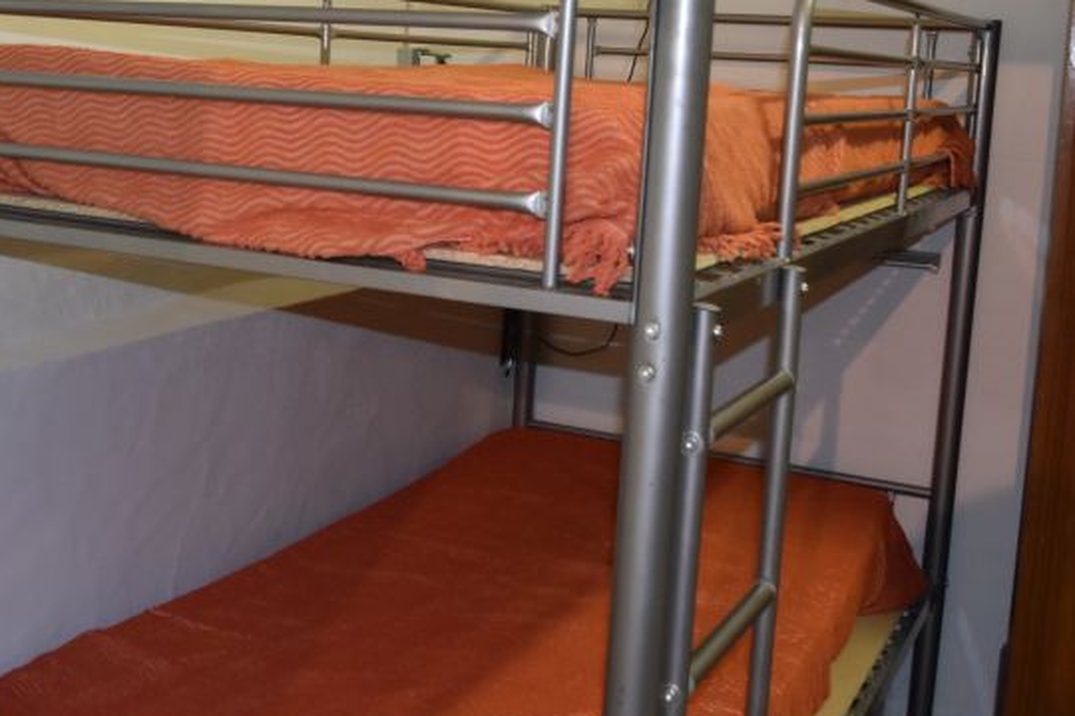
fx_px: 1433
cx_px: 362
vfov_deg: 27.5
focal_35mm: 48
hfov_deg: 40.6
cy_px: 139
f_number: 3.8
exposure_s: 1/60
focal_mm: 12
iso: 800
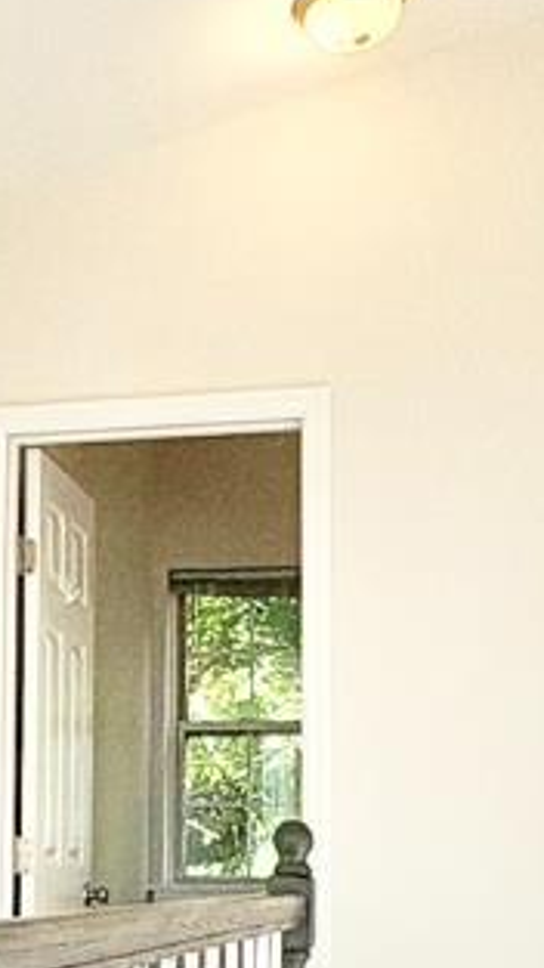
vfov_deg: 28.4
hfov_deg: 16.1
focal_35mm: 73
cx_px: -46
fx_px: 1873
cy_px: 753
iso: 64
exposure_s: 1/405
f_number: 2.2
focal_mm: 2.22
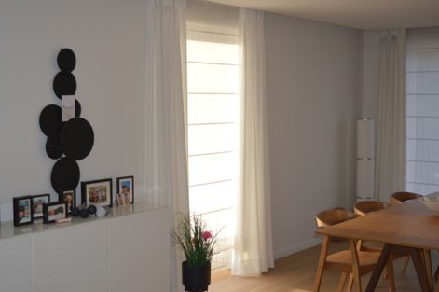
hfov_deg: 38.3
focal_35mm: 52
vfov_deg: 26.1
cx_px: 167
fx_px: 629
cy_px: 153
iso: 100
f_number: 4
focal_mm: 27
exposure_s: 1/80
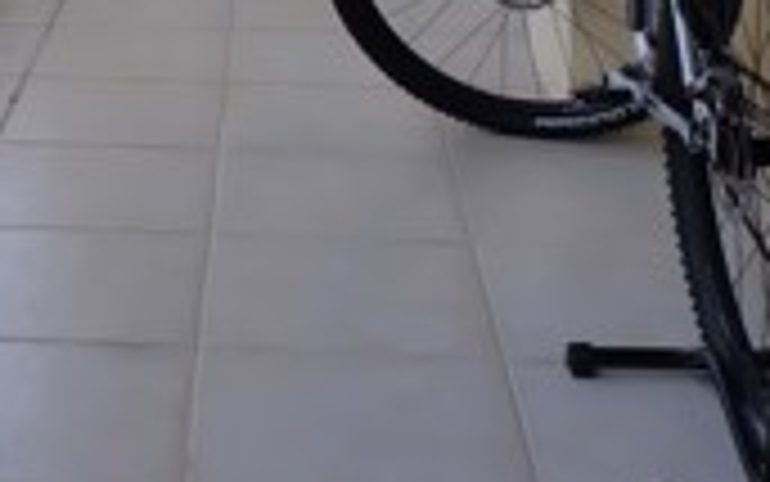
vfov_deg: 13.5
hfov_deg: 23.3
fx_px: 1805
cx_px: 54
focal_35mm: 86
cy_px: -401
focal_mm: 16
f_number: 5.6
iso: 400
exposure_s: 1/420
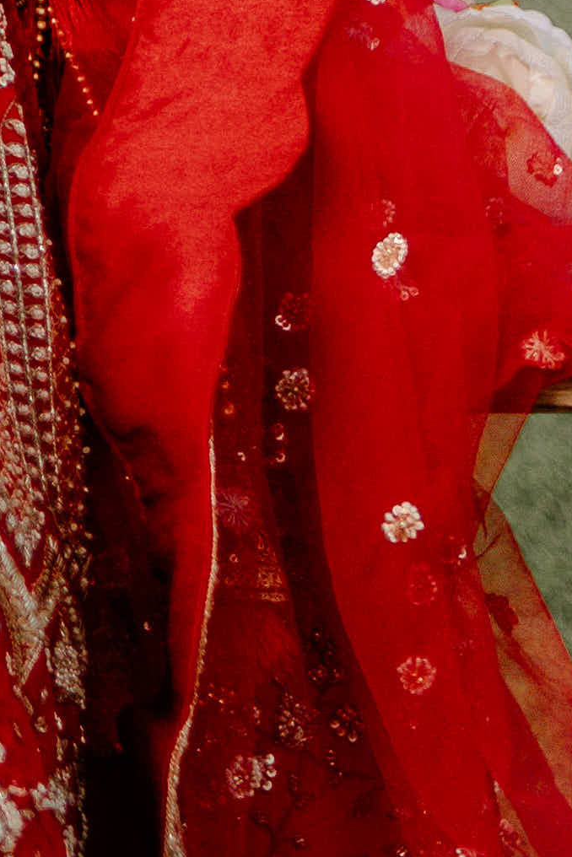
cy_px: -1187
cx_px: -451
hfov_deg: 5.0
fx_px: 6525
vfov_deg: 7.1
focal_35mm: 274
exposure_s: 1/500
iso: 200
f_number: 1.4
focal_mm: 35
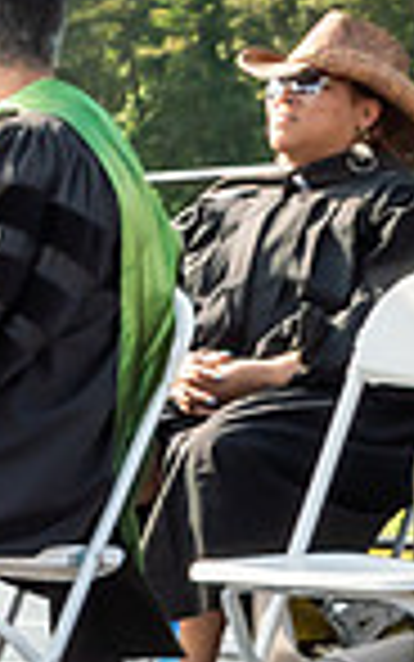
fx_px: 2958
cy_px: 366
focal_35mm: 164
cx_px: -696
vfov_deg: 12.8
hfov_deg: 7.3
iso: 200
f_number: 7.1
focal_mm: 17
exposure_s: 1/500
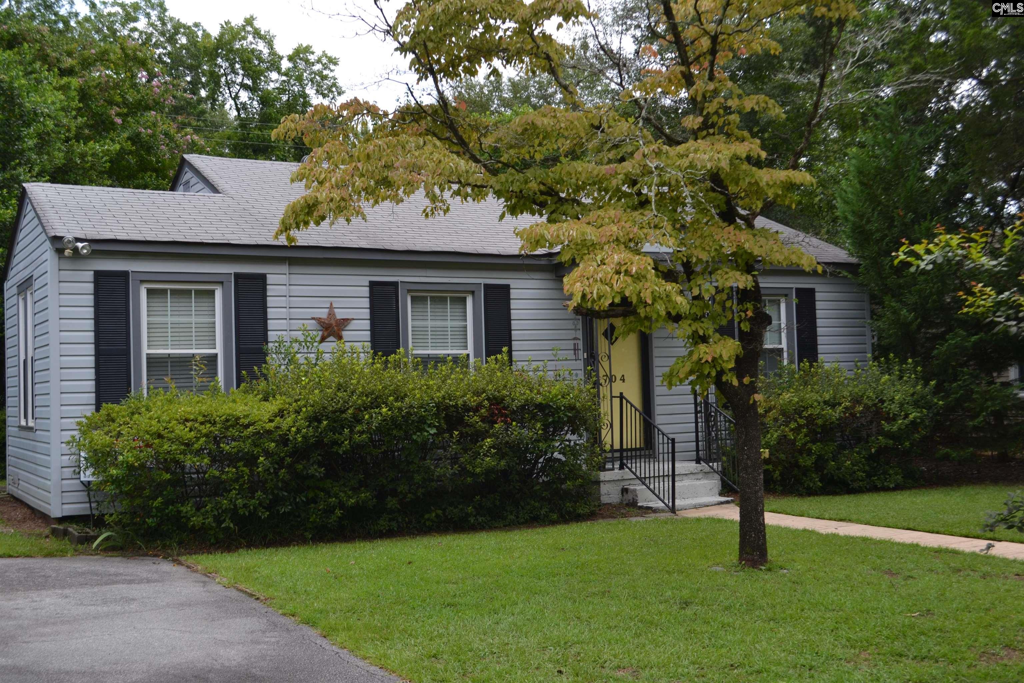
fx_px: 1195
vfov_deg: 31.9
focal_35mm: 42
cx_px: 512
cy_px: 342
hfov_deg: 46.4
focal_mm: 28
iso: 100
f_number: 6.3
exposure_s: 1/160
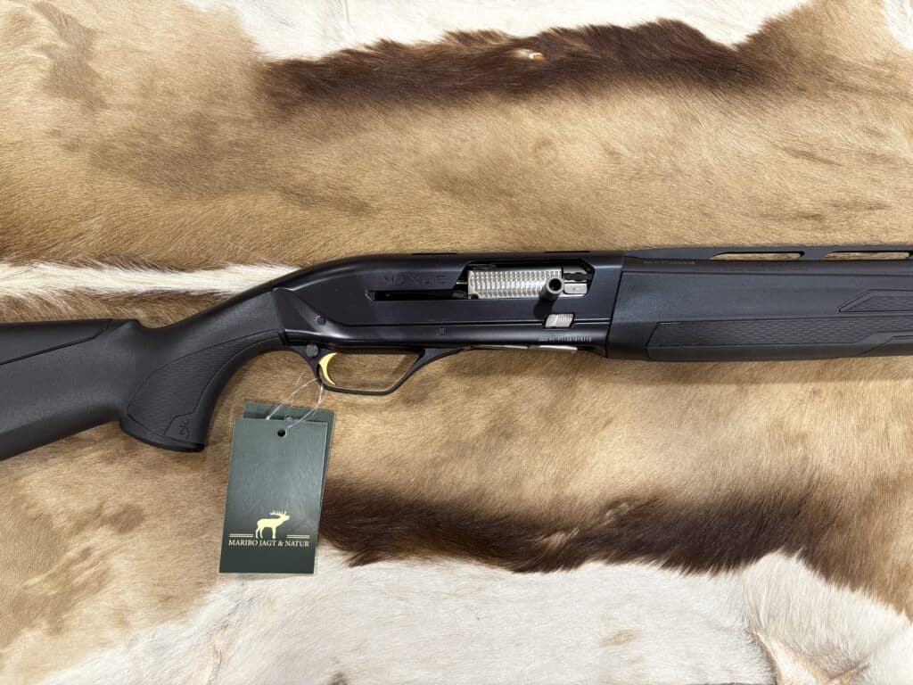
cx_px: 456
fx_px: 686
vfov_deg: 53.1
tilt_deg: -81.0
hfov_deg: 67.3
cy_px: 342
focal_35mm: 26
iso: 125
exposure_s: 1/61
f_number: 1.6
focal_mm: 5.96
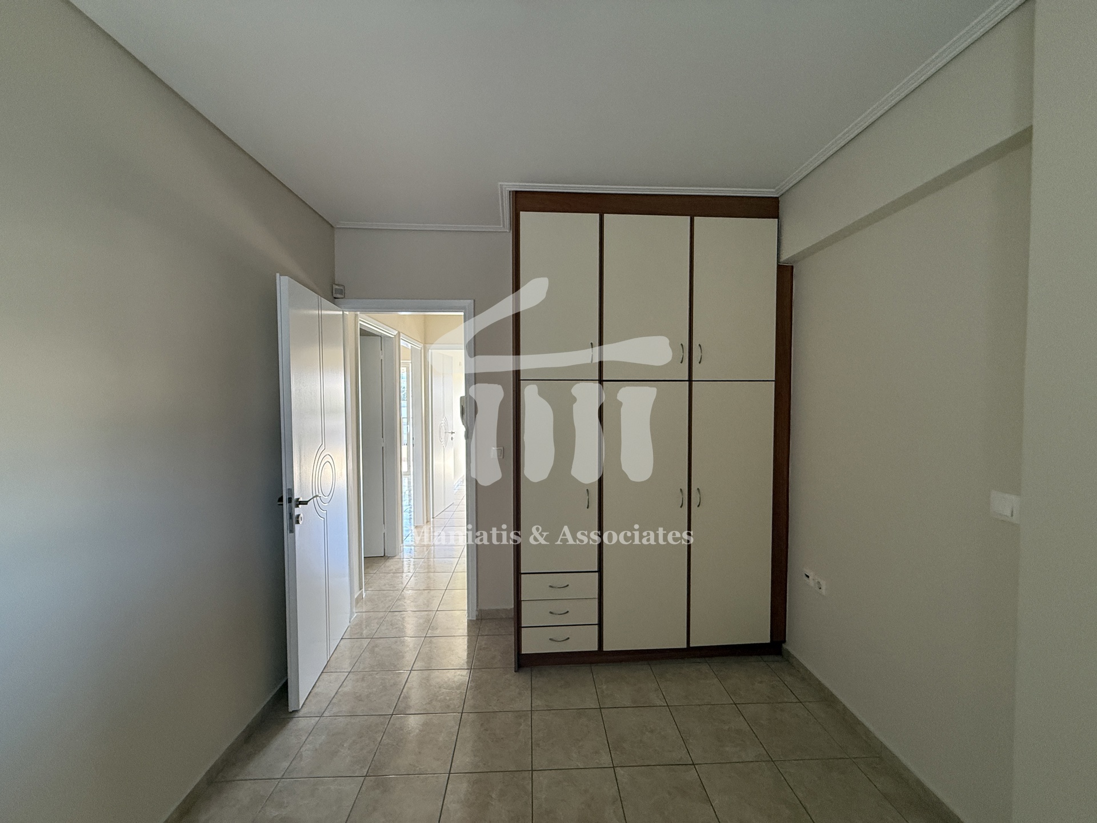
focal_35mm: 14
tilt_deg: -1.4
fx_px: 444
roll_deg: +0.2
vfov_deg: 85.7
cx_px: 548
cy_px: 412
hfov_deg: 102.1
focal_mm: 2.22
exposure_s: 1/99
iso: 250
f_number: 2.2
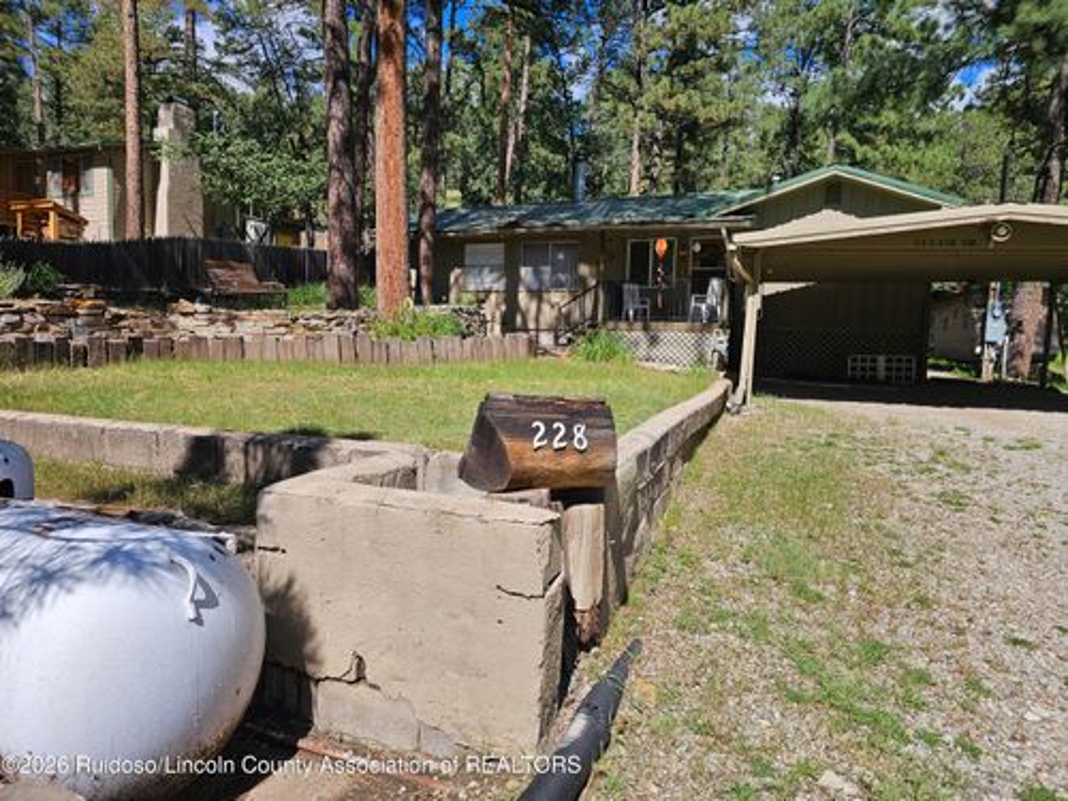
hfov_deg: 73.9
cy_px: 400
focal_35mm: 23
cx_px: 534
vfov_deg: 58.9
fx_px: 710
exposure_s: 1/832
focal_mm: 6.3
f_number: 1.7
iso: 10
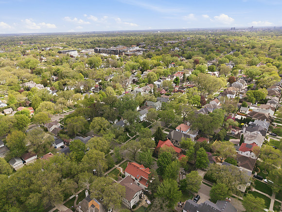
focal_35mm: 24
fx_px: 196
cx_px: 141
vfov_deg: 56.8
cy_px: 106
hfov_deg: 71.6
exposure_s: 1/4000
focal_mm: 8.7
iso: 210
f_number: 1.8
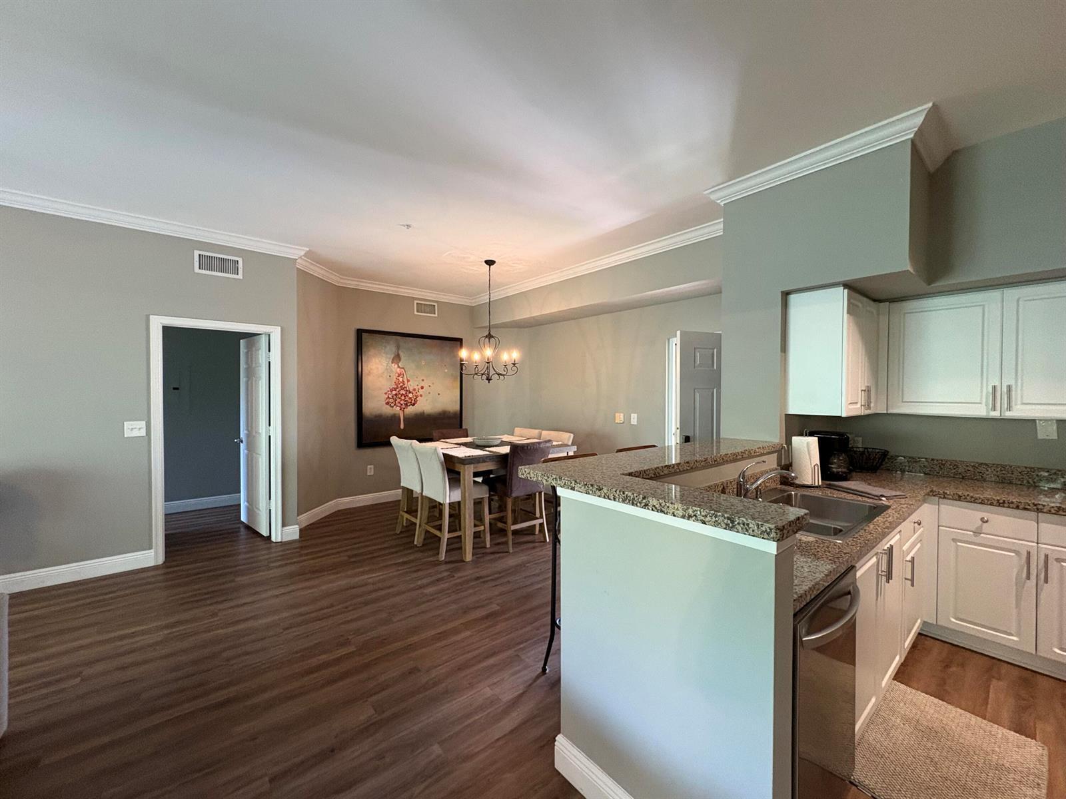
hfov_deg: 102.1
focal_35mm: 14
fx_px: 431
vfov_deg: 85.7
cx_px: 533
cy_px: 400
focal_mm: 2.22
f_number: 2.2
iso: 400
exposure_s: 1/60
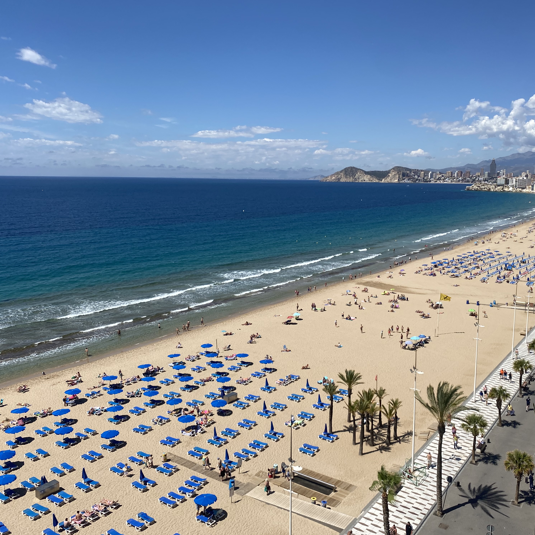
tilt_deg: -9.3
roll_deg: -0.9
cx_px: 298
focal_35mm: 31
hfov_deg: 52.4
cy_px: 265
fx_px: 542
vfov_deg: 52.5
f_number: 1.8
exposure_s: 1/5236
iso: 32
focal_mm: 4.25
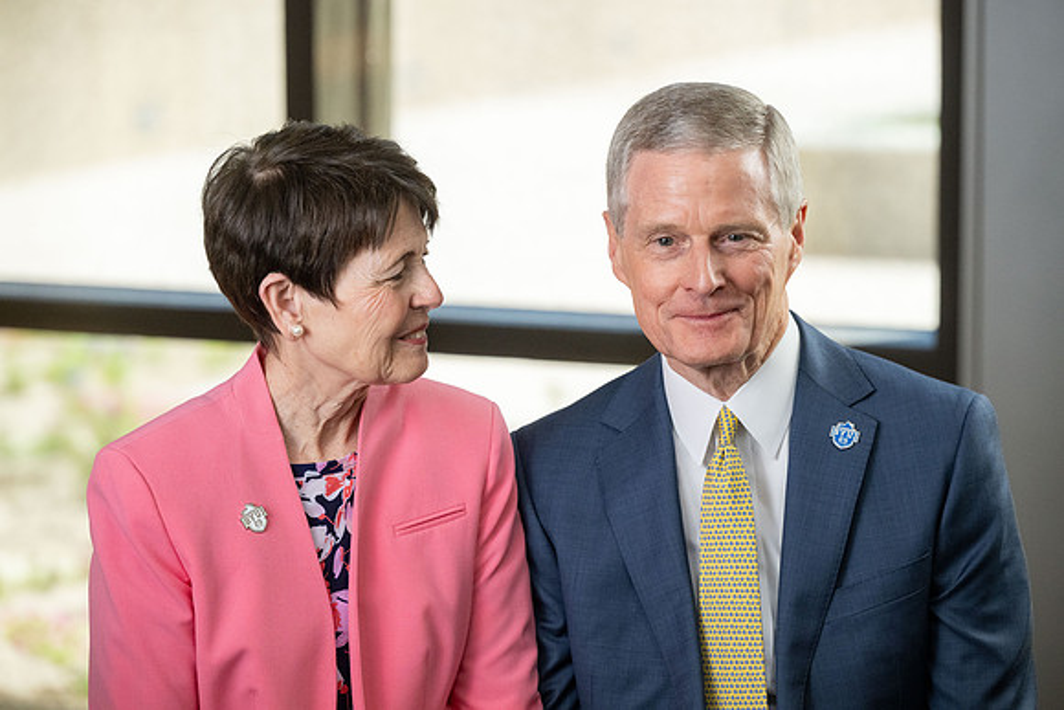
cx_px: 532
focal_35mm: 135
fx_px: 3991
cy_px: 355
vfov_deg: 10.2
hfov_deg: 15.2
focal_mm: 135
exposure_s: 1/400
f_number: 4
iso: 2000
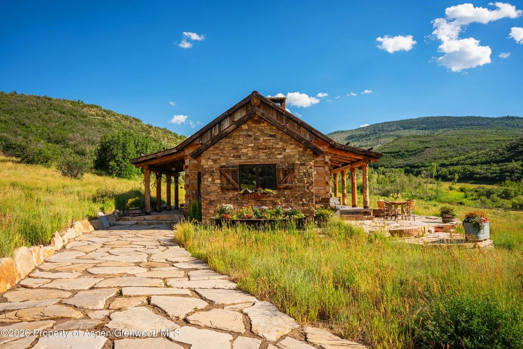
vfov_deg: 50.1
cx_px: 262
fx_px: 373
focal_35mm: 26
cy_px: 174
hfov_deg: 70.0
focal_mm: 25.7
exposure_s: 1/8000
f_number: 11
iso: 400
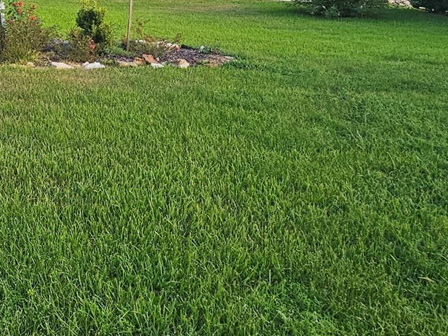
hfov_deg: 36.9
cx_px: -32
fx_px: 570
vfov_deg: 31.3
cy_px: 30
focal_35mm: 44
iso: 50
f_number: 2.2
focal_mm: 2.2
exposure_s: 1/212
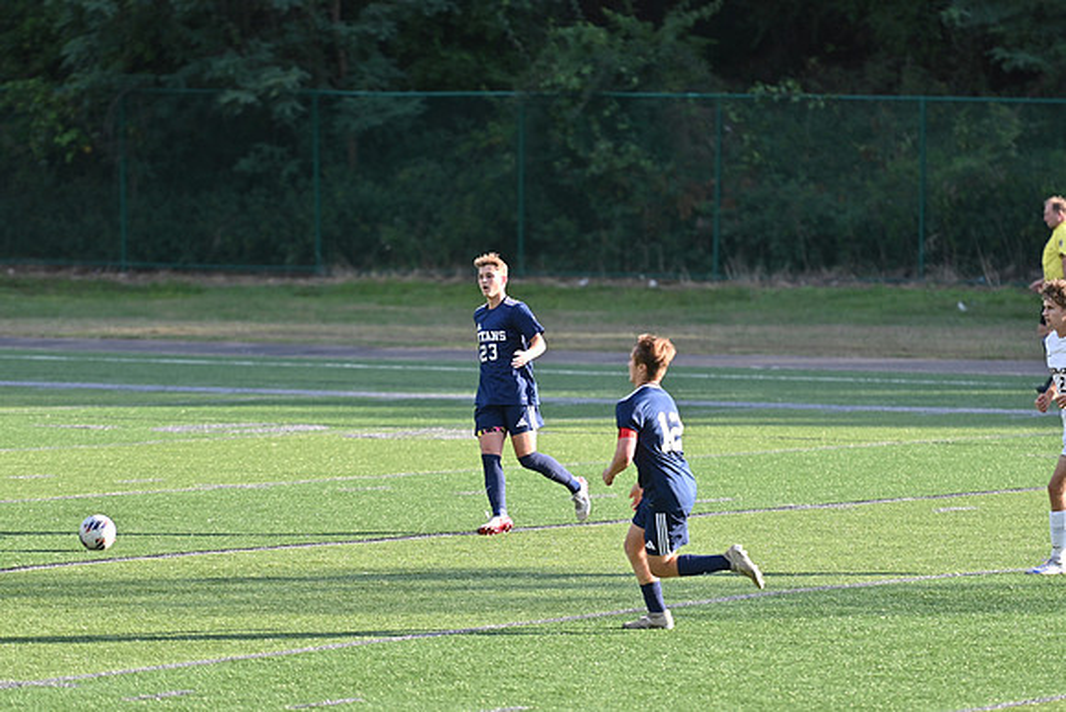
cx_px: 533
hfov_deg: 7.2
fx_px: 8441
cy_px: 356
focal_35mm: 285
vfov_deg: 4.8
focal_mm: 190
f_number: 2.8
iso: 200
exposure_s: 1/1250
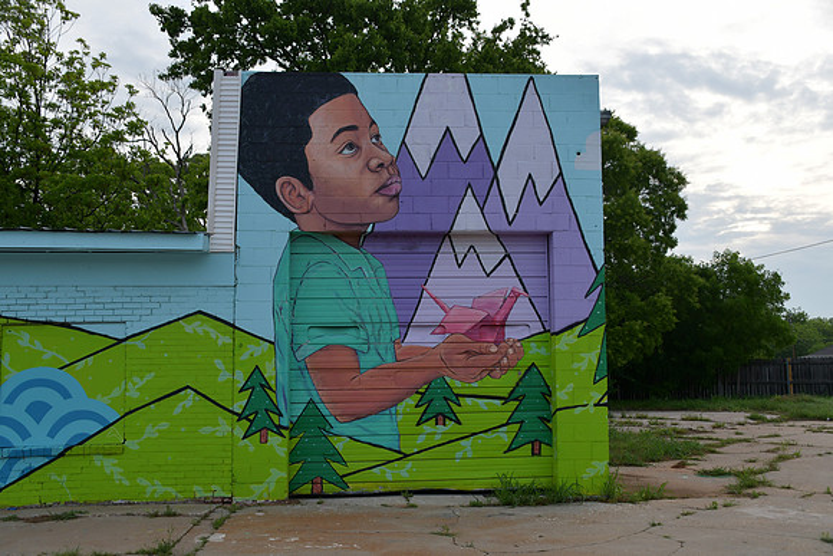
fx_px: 903
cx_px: 416
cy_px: 278
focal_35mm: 39
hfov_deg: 49.5
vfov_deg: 34.2
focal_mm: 26
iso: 220
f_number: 5.6
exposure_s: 1/250
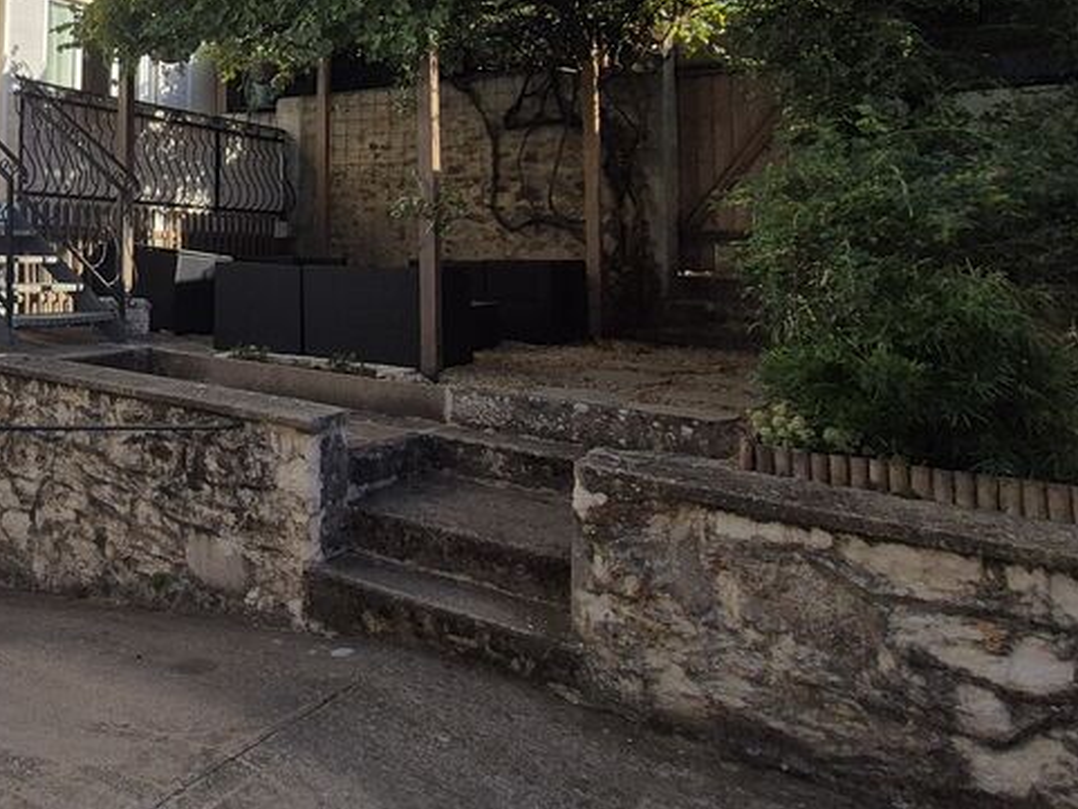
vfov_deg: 48.9
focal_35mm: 27
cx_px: 18
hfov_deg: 52.8
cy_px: 182
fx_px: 841
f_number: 2.2
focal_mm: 2.2
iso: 50
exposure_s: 1/2520
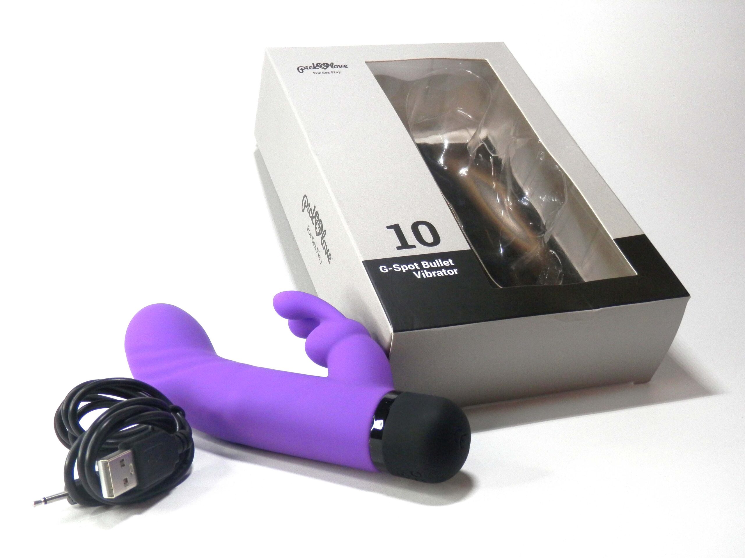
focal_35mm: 45
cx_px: 372
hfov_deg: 42.1
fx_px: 968
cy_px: 279
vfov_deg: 32.2
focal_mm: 8
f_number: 3.8
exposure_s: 1/80
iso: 160
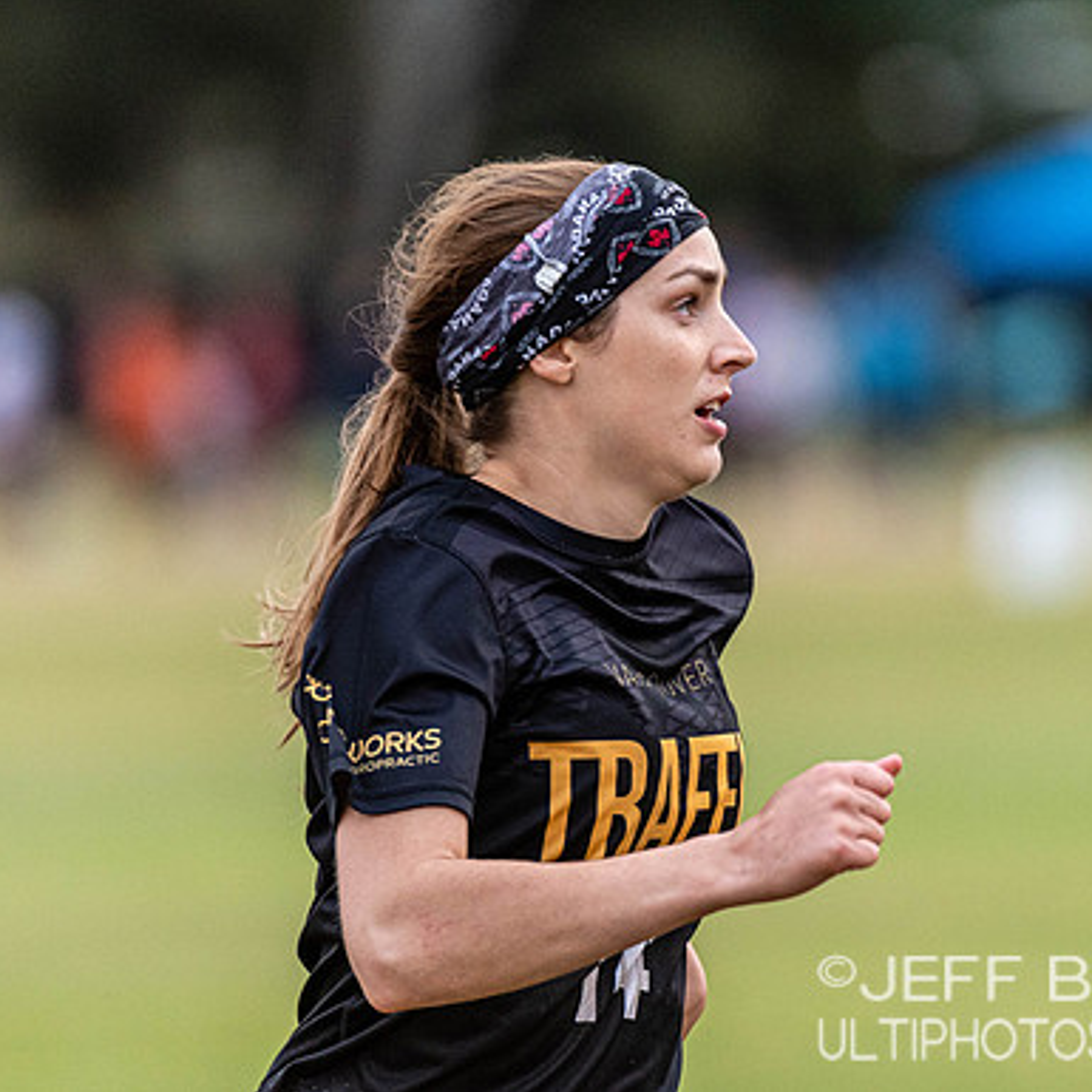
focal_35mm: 769
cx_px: 630
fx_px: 27446
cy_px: 546
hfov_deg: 2.3
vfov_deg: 2.3
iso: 1250
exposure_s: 1/1000
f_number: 4
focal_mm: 400
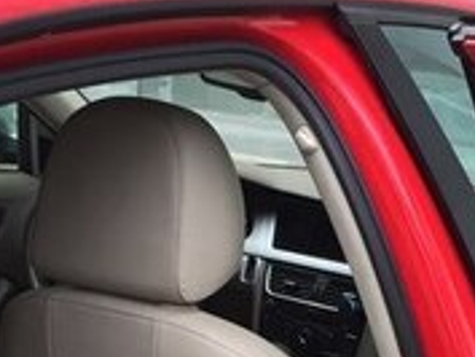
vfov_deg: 13.2
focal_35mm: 108
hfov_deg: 17.8
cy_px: 474
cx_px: 464
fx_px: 1483
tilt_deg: -15.5
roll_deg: -4.4
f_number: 2.2
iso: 40
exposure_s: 1/33
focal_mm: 4.15
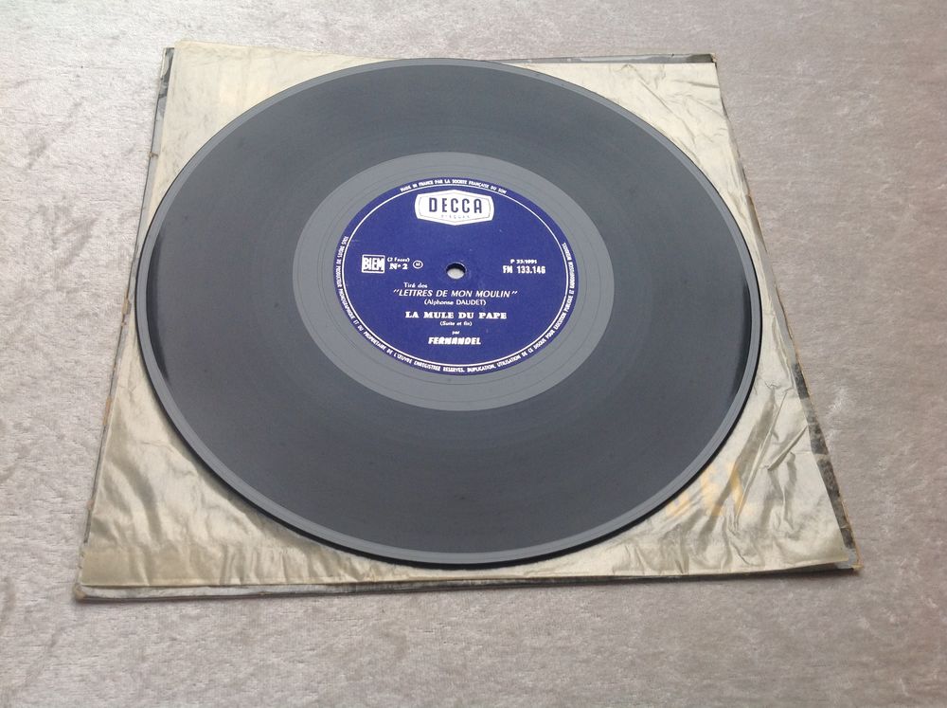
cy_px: 354
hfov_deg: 52.7
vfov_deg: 40.6
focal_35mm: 35
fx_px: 956
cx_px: 474
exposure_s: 1/183
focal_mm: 4.28
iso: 50
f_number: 2.4
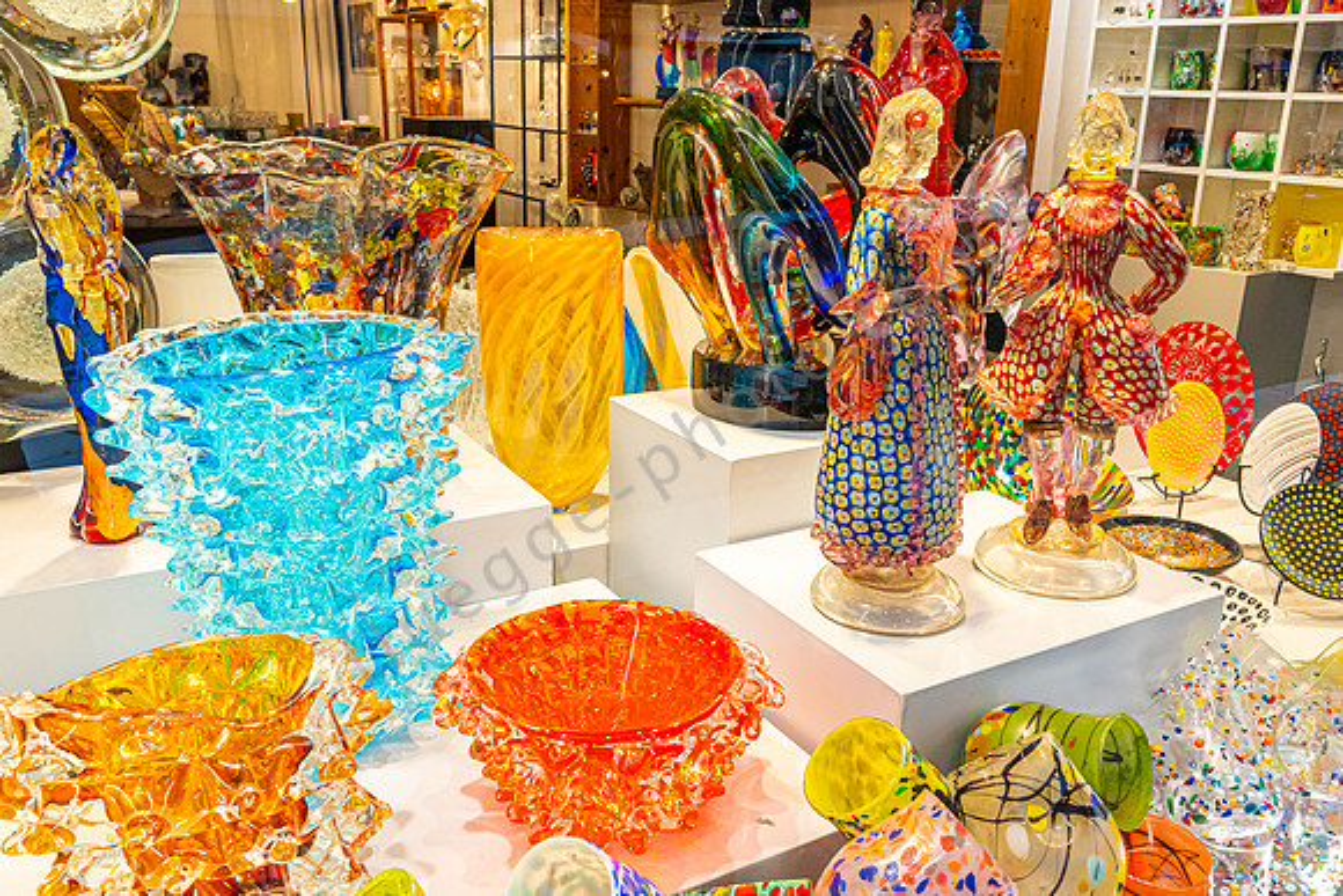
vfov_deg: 43.6
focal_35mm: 30
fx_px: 1119
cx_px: 672
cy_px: 448
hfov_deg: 61.9
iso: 1000
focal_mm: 20
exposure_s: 1/250
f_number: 8
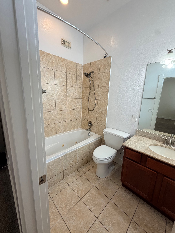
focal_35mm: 14
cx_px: 88
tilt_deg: -12.4
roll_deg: -2.2
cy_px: 116
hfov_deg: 85.7
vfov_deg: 102.1
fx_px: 94
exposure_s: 1/120
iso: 125
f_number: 2.2
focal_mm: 2.22
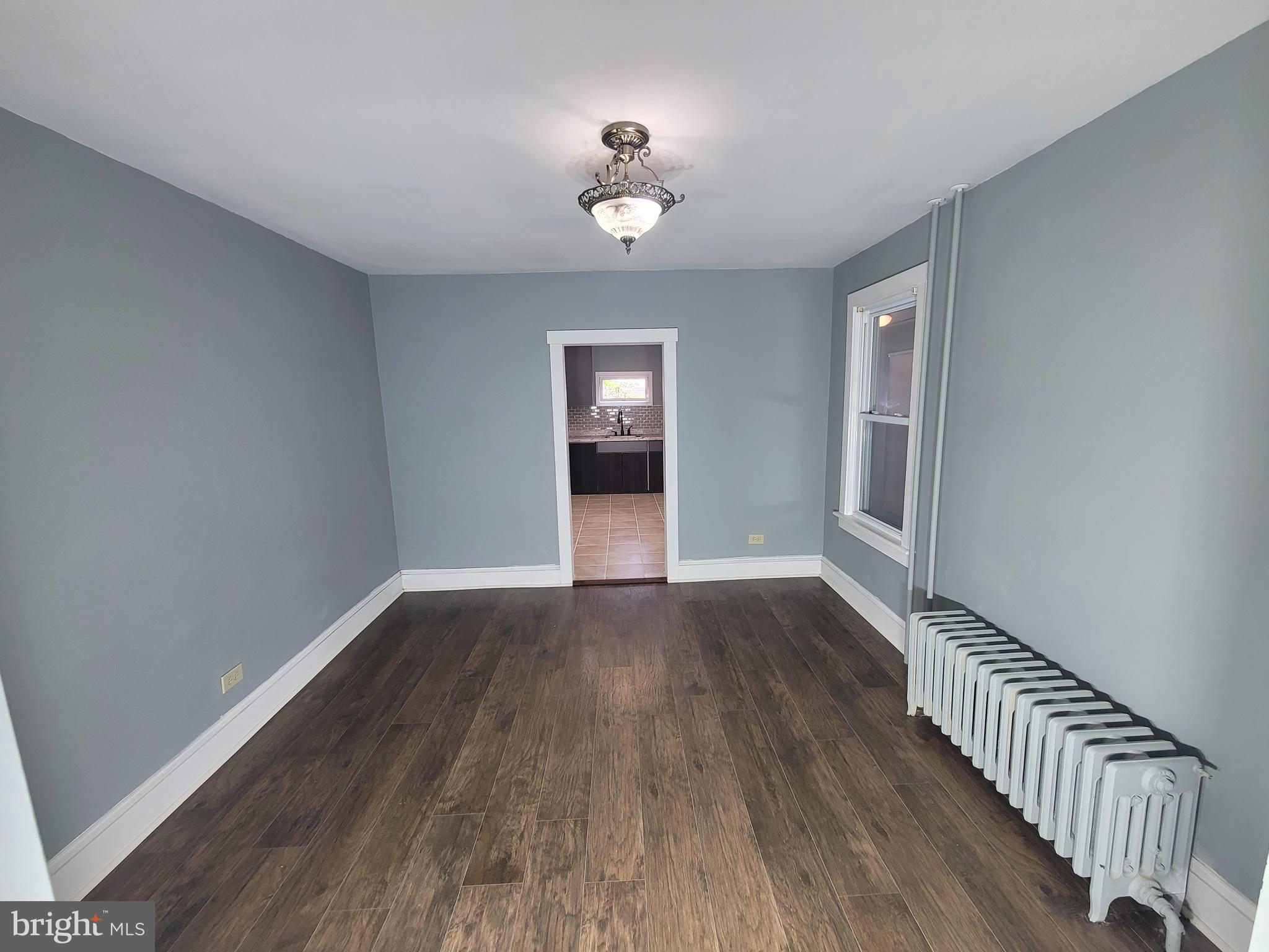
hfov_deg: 106.2
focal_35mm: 13
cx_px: 634
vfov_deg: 89.9
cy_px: 476
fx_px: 477
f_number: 2.2
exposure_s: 1/60
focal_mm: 2.2
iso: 80
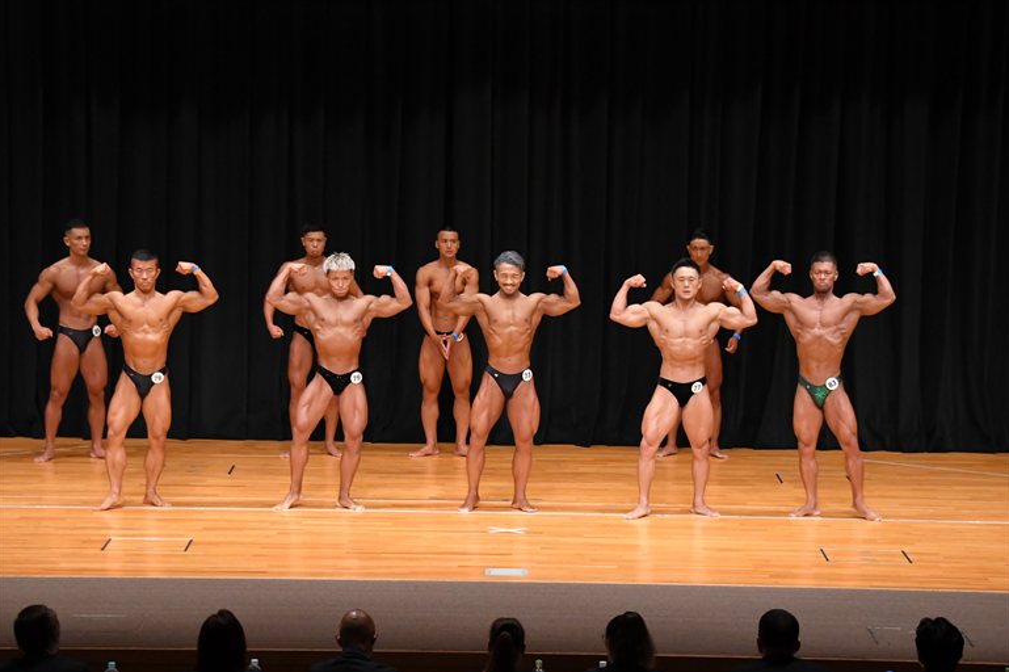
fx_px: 3586
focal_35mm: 128
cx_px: 504
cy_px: 337
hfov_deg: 16.0
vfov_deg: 10.7
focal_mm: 85
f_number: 5.6
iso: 4000
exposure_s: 1/400
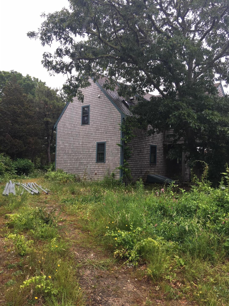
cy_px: 153
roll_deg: -0.6
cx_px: 114
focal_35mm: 29
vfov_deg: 61.7
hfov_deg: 48.2
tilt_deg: +3.8
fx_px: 256
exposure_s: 1/253
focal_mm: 4.15
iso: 25
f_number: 2.2
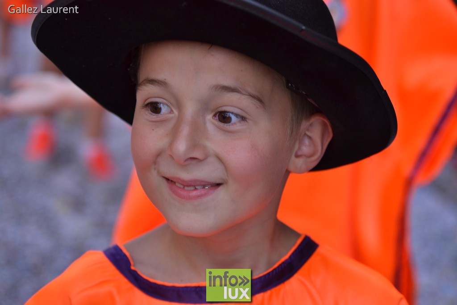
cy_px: 152
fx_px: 952
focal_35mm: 75
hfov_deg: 27.0
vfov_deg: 18.2
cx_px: 228
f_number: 2.8
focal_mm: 50
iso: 100
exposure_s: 1/200
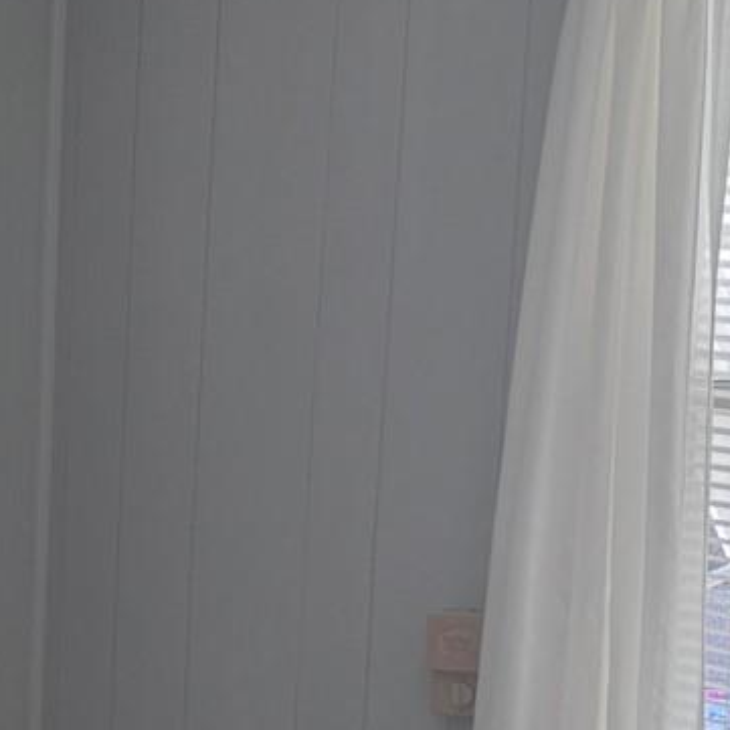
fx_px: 2243
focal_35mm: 94
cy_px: 667
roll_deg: -0.9
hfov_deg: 17.2
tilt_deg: -7.0
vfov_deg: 18.2
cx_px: -269
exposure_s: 1/60
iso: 100
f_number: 1.78
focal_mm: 6.76
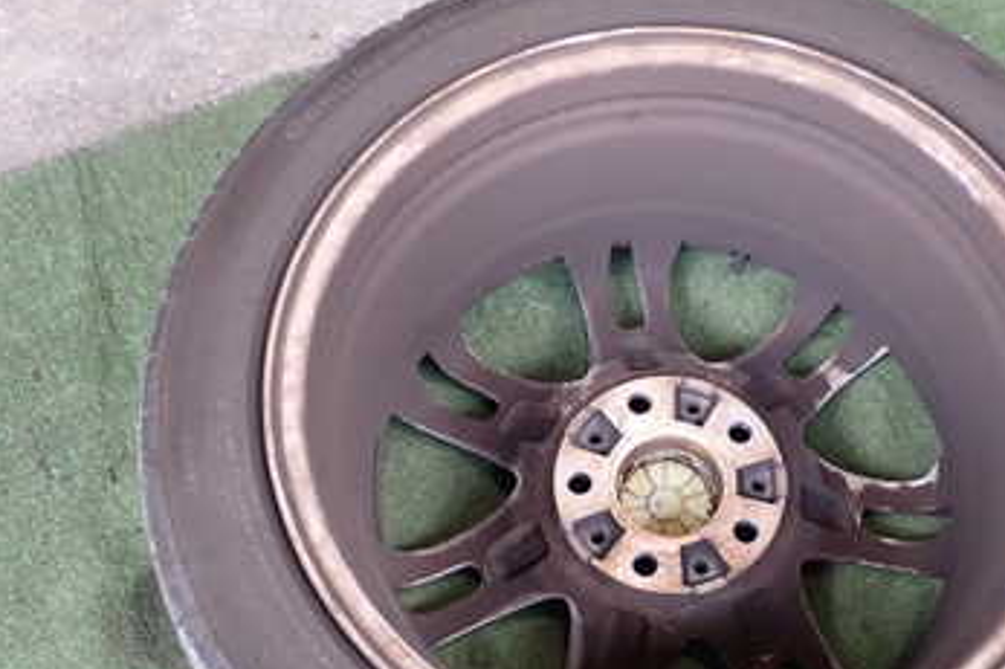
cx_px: 669
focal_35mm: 54
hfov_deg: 36.5
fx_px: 1507
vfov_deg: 24.9
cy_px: 452
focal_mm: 5.4
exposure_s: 1/80
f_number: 2.3
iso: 200
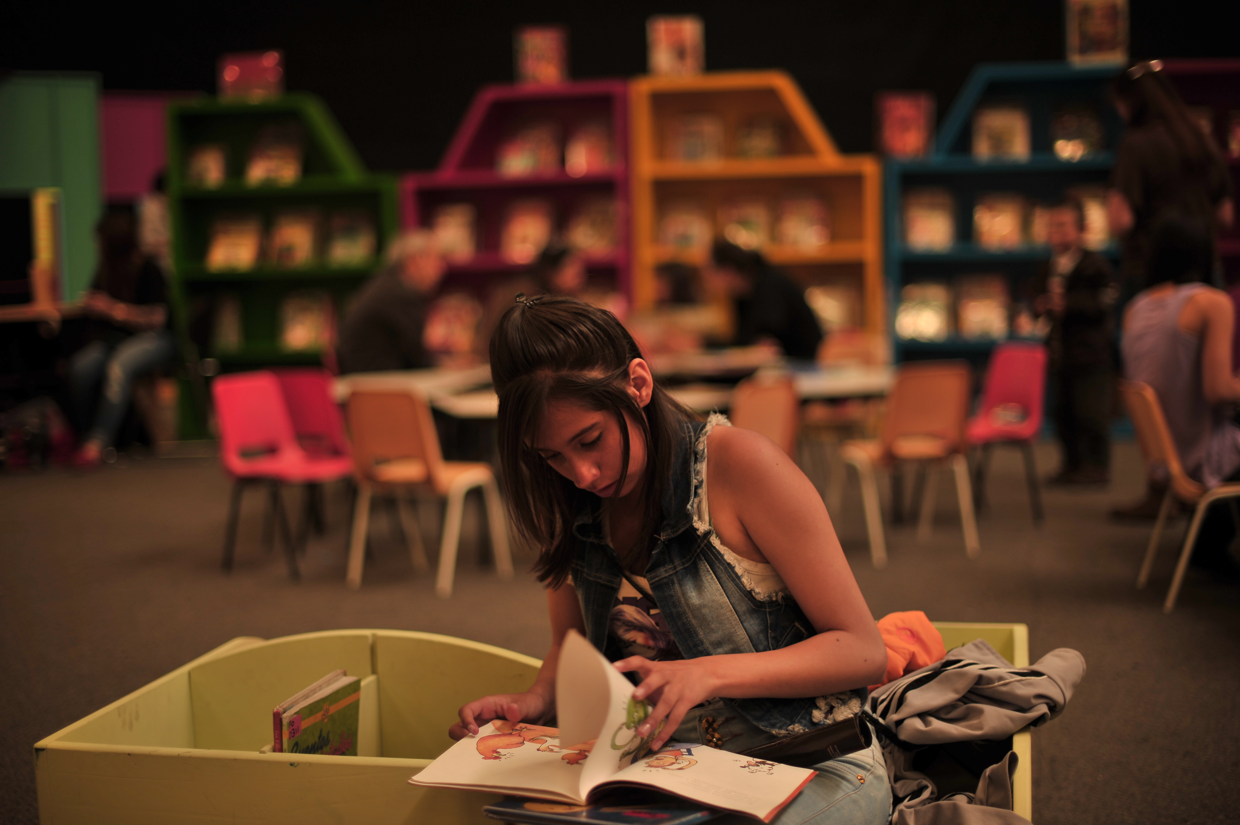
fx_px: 1721
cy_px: 412
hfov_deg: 39.6
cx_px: 620
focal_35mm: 50
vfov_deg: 27.0
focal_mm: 50
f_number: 1.4
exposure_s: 1/125
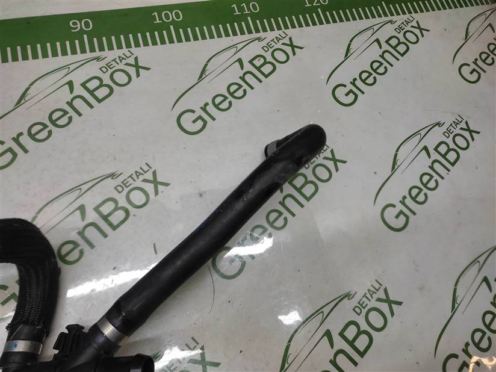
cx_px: 248
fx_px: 373
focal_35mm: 26
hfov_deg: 67.3
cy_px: 186
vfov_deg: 53.1
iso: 191
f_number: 1.79
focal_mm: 4.74
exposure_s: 1/100
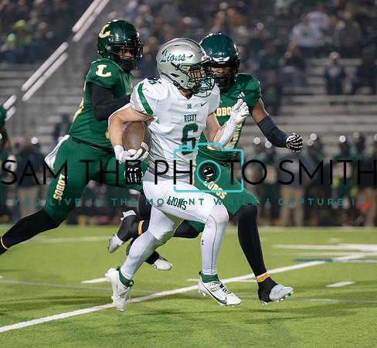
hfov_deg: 7.6
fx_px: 2820
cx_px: 193
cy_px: 182
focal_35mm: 238
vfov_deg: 7.1
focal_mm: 153
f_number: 2.8
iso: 4000
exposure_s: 1/1250
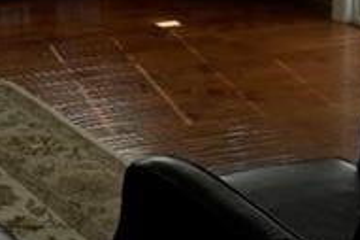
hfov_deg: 15.2
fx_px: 1289
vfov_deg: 10.1
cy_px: -164
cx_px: -98
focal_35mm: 129
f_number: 3.2
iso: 100
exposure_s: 1/125
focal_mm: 16
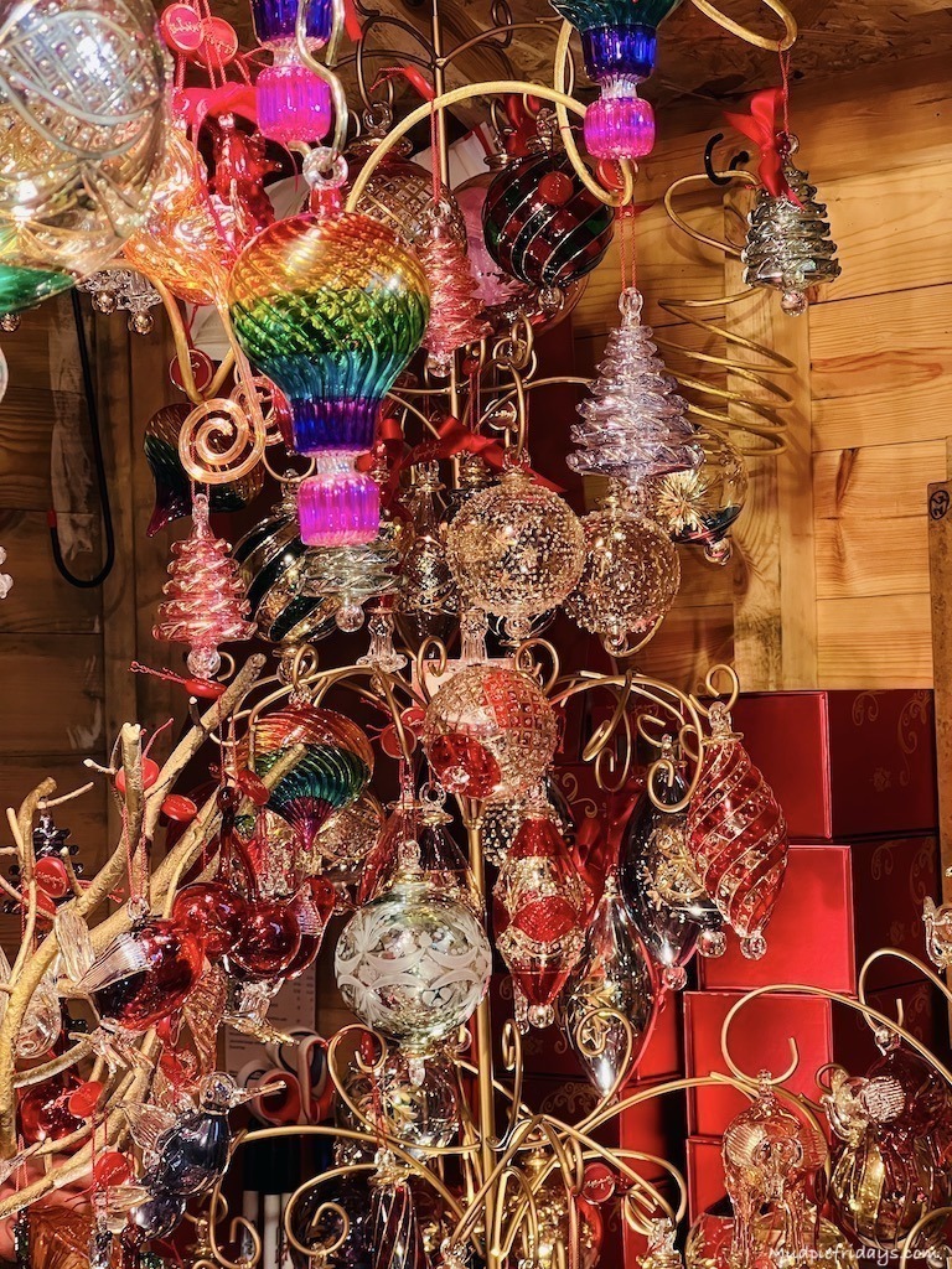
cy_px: 634
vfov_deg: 25.3
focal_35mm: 77
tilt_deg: +2.1
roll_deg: +1.8
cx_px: 476
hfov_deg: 19.1
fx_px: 2824
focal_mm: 9
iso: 320
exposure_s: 1/100
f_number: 2.8
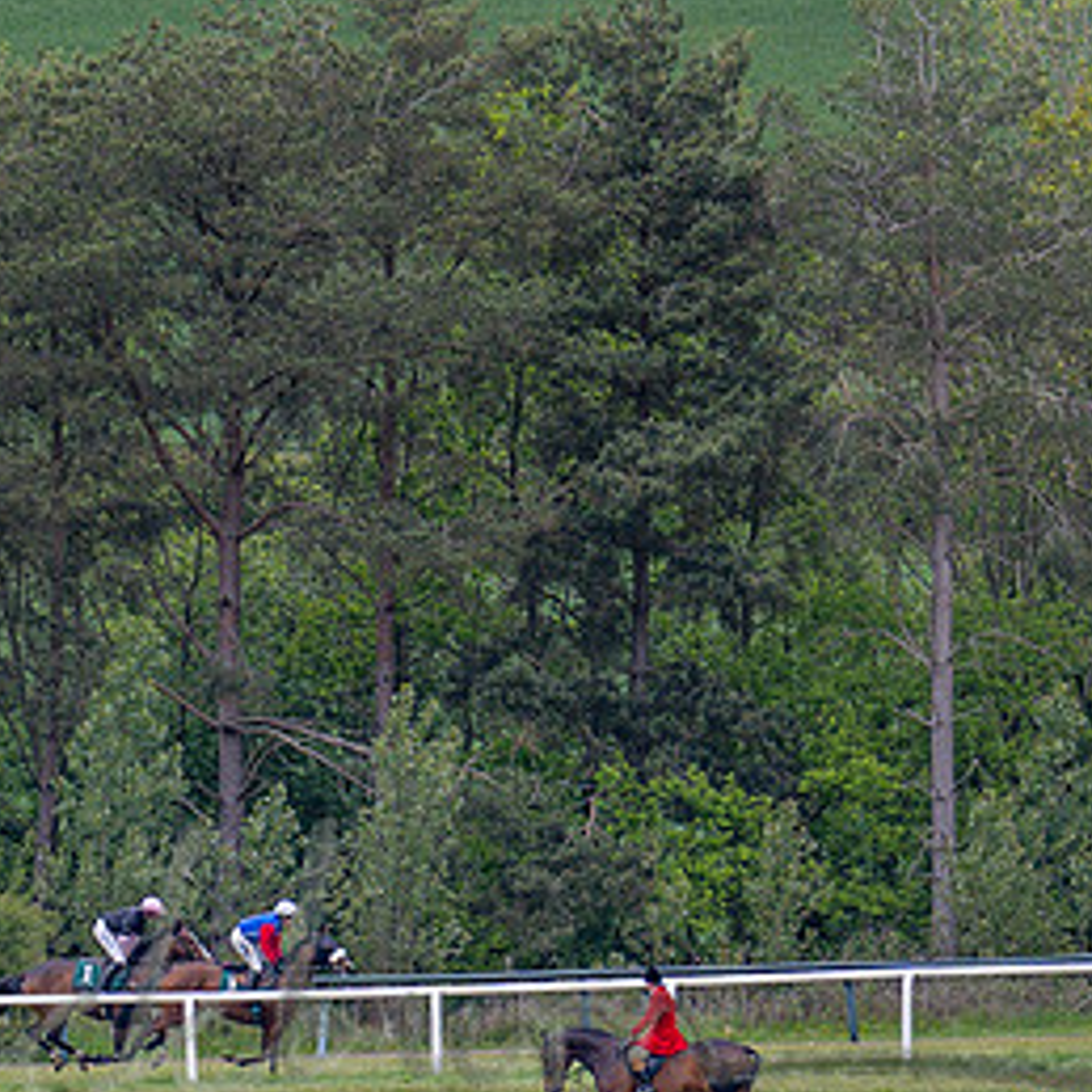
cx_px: -49
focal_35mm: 1032
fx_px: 36832
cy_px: 1181
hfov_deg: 1.7
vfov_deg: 1.7
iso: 200
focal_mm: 200
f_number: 2.8
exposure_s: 1/1600
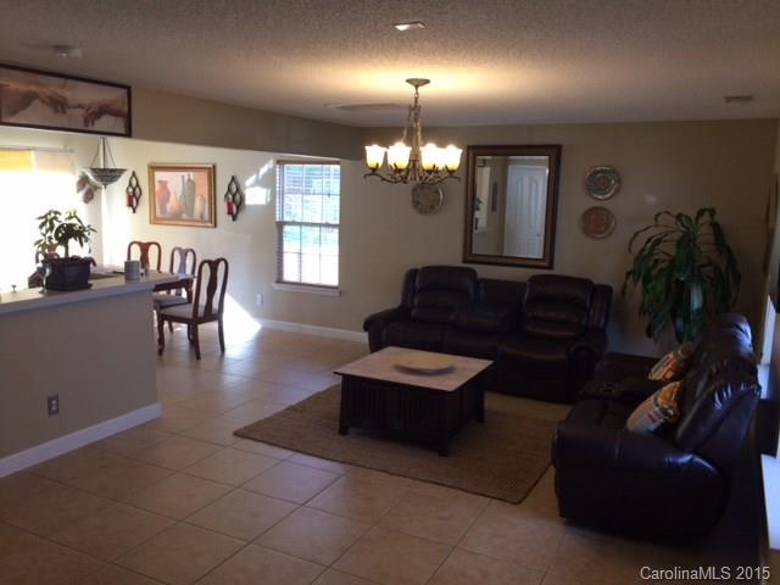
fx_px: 653
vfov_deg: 48.2
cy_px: 292
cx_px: 390
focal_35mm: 29
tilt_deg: -8.5
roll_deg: -1.4
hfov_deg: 61.7
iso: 40
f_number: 2.2
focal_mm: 4.15
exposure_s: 1/60
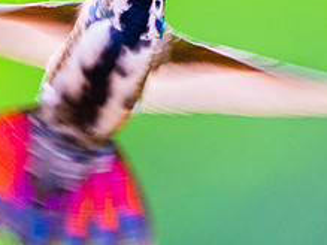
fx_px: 22027
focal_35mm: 2333
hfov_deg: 0.9
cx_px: 285
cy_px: 52
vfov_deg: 0.6
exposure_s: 1/250
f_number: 4
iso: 2500
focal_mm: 500
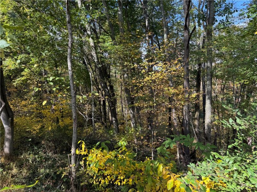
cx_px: 128
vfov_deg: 56.8
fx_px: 178
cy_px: 96
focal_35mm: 24
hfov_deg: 71.6
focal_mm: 6.76
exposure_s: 1/528
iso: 80
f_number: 1.78
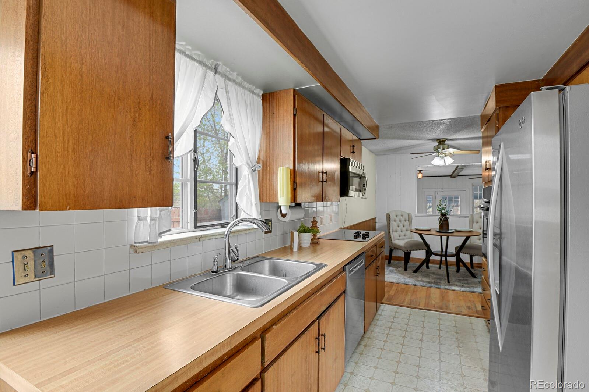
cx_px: 294
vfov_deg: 70.4
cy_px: 196
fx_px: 278
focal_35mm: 17
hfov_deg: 93.3
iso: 250
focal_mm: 17
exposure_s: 2
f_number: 8
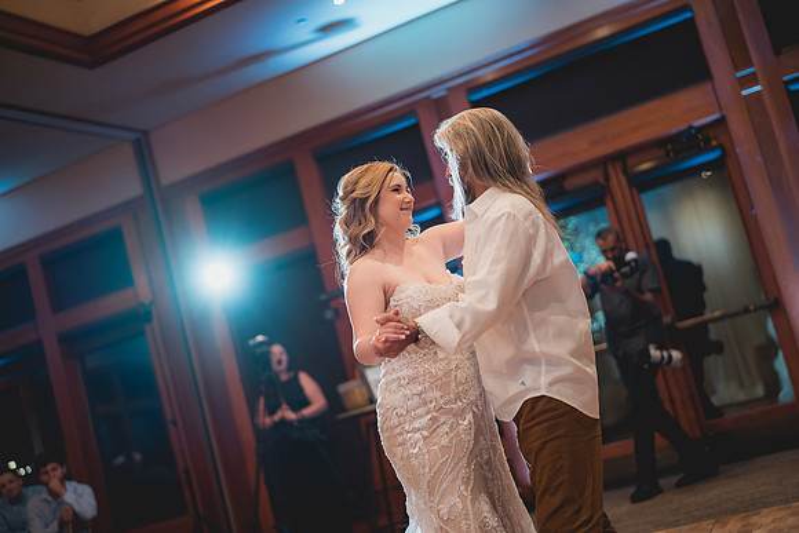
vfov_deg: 27.0
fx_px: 1110
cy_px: 266
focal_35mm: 50
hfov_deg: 39.6
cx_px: 400
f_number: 1.4
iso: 1250
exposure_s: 1/400
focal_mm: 50
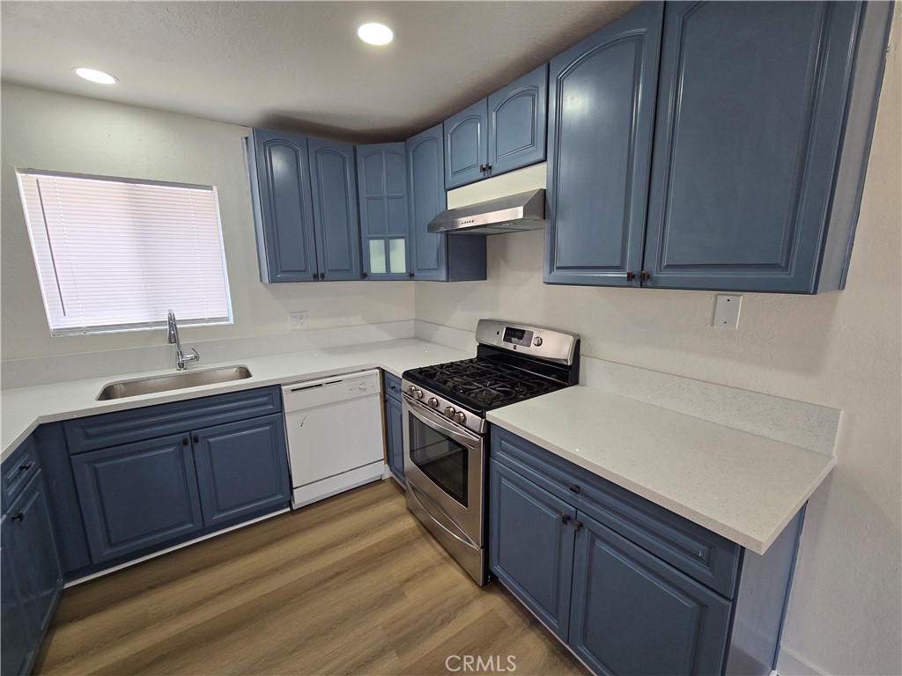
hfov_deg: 106.2
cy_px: 338
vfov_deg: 89.9
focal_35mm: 13
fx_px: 339
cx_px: 451
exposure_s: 1/60
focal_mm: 2.2
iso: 125
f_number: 2.2
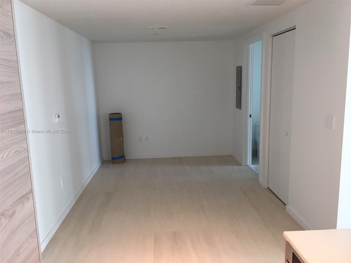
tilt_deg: -9.2
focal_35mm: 29
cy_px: 132
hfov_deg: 61.7
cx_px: 176
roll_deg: +1.0
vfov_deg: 48.2
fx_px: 294
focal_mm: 4.15
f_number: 2.2
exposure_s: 1/30
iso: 64
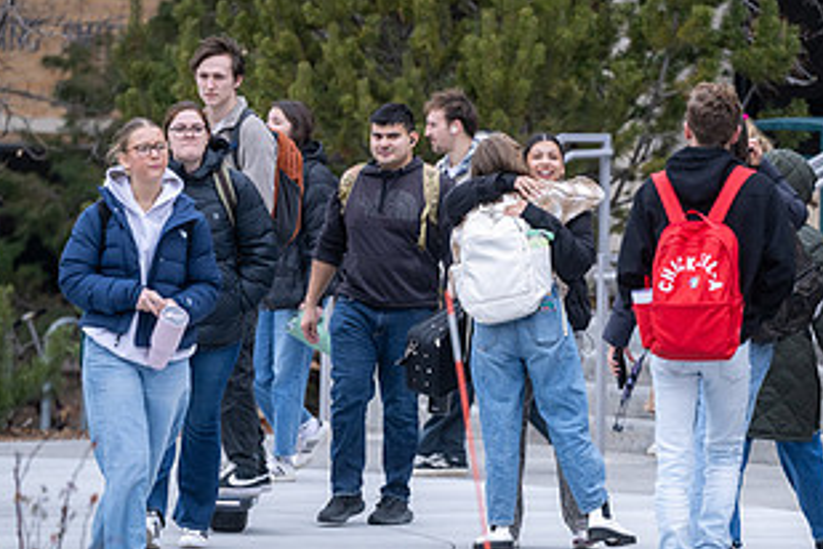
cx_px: 519
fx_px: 8595
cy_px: 382
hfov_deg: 5.5
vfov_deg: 3.7
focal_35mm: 376
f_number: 2.8
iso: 400
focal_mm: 200
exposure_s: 1/640
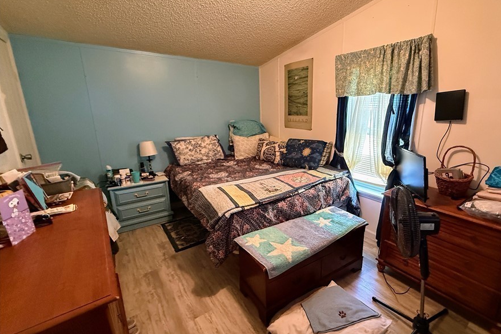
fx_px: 237
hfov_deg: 92.5
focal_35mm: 17
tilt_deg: -12.1
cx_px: 291
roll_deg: +0.4
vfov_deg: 70.5
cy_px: 167
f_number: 2.2
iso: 1000
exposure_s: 1/60
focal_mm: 2.22
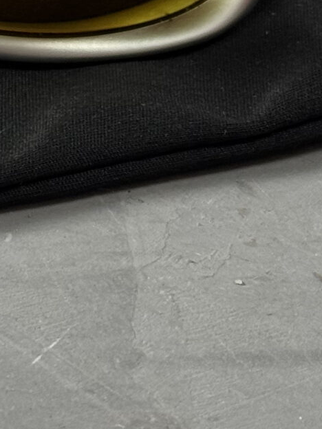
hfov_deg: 7.4
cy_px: -62
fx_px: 2443
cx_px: -149
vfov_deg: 9.9
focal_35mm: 197
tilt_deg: -33.1
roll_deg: -4.0
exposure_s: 1/60
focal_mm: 6.76
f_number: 1.78
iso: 125
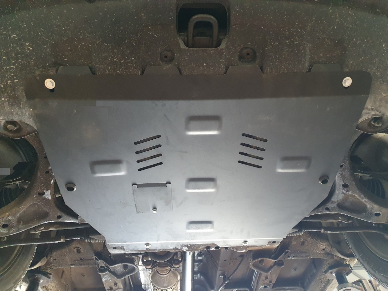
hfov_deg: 67.3
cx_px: 194
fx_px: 291
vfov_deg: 53.1
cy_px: 146
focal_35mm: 26
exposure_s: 1/50
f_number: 1.5
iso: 500
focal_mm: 4.32
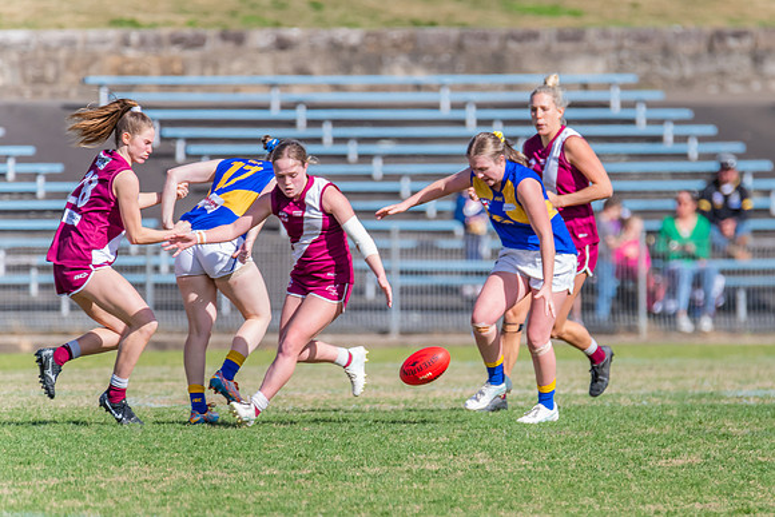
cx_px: 498
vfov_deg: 1.8
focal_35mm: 781
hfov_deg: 2.6
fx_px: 16809
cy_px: 296
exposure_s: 1/1600
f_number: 9
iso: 800
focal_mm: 600
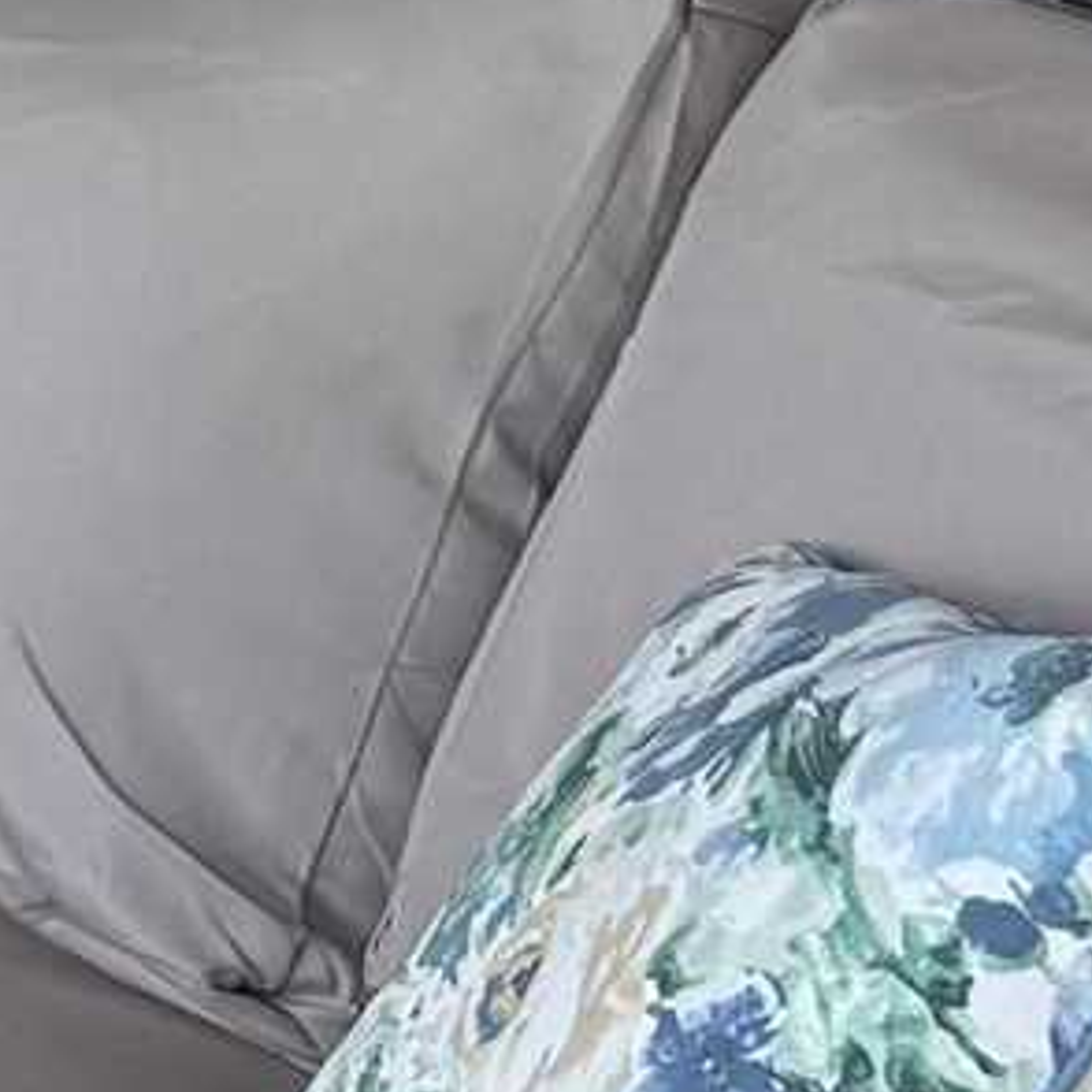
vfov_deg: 7.8
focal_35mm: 222
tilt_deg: -12.7
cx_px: -3187
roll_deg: -0.6
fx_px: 7923
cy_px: 4
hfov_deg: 6.5
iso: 80
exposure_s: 1/664
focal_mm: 6.76
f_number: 1.78
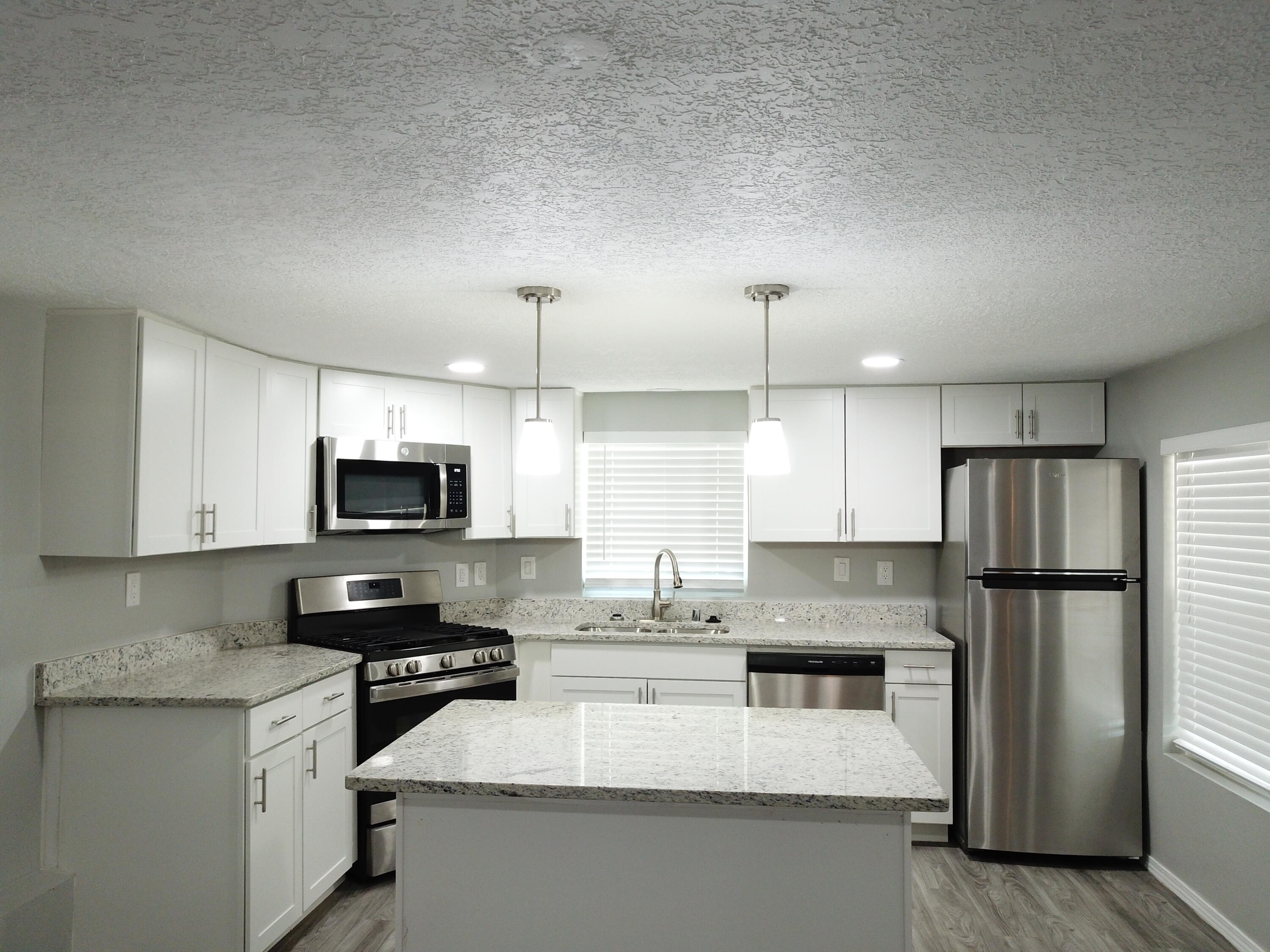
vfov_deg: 53.1
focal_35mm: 26
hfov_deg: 67.3
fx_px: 954
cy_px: 476
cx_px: 635
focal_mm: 4.73
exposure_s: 1/25
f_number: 2.2
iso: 233
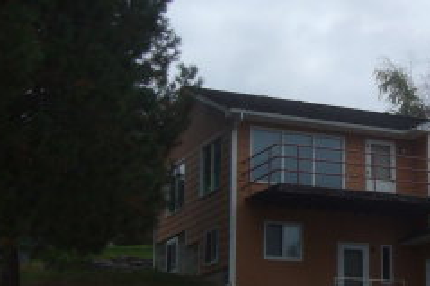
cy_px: 144
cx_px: 383
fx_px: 931
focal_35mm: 78
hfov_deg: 25.2
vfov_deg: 17.5
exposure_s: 1/400
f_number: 5.6
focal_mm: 5.8
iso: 100
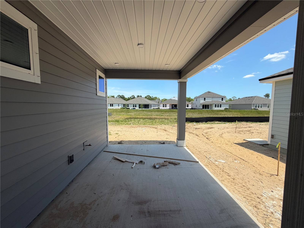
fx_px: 123
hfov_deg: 102.1
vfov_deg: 85.7
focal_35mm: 14
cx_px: 152
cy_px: 114
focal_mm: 2.22
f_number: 2.2
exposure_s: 1/770
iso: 32
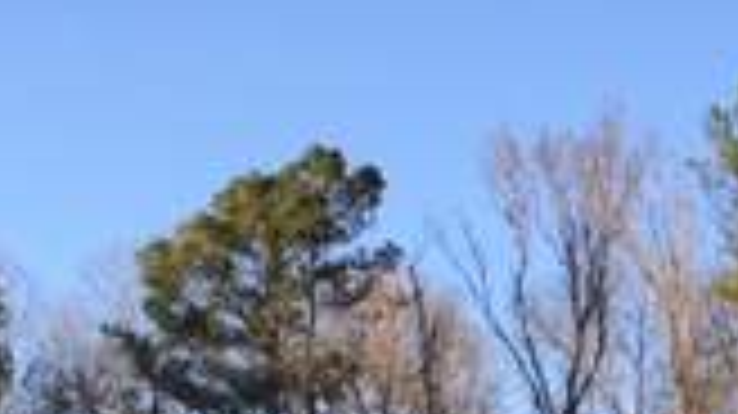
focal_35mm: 123
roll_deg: -1.9
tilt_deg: -1.1
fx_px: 2405
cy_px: 1058
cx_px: 135
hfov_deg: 17.3
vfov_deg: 8.8
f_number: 2.2
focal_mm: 4.15
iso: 25
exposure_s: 1/413
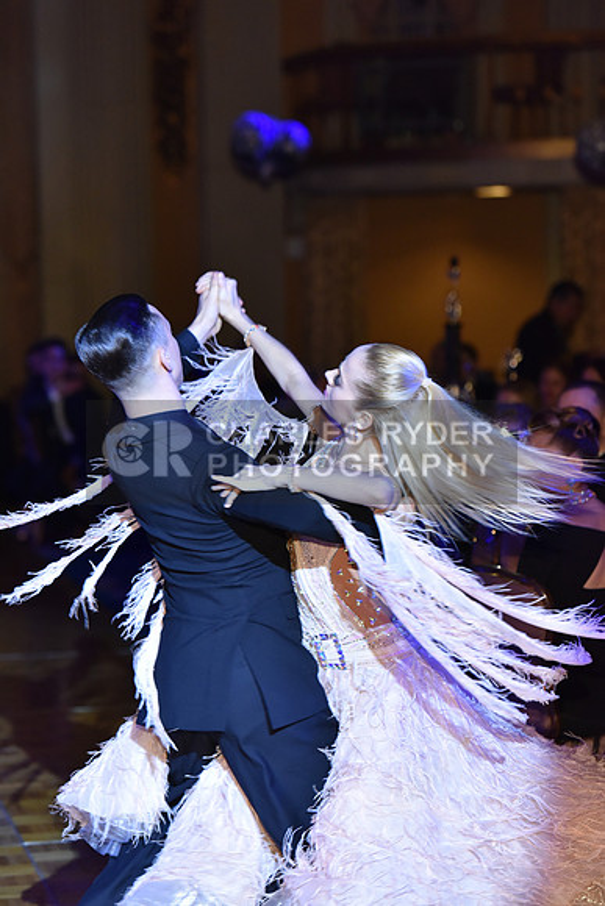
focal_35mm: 122
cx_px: 302
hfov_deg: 11.2
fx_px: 3073
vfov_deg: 16.8
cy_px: 453
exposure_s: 1/250
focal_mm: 122
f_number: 3.5
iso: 2000
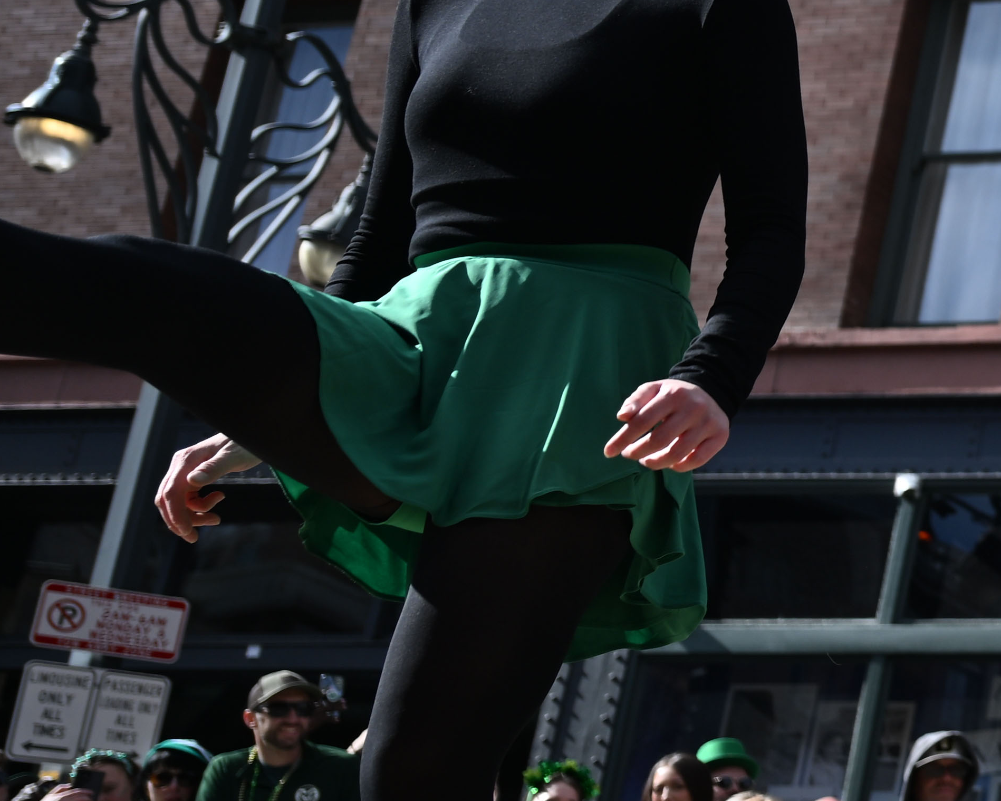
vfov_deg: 15.6
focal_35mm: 98
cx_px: 2086
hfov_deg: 15.2
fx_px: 2903
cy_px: 169
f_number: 2.8
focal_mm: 24
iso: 64
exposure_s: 1/1000
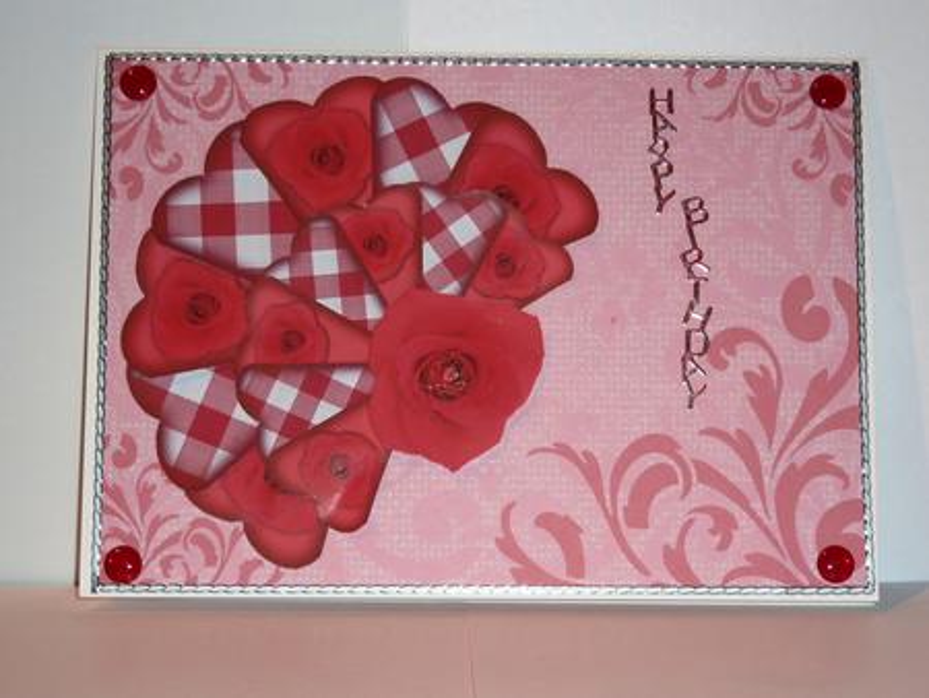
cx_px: 464
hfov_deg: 21.8
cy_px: 349
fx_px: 2417
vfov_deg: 16.4
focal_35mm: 90
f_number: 4.3
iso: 100
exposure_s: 1/40
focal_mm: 14.7
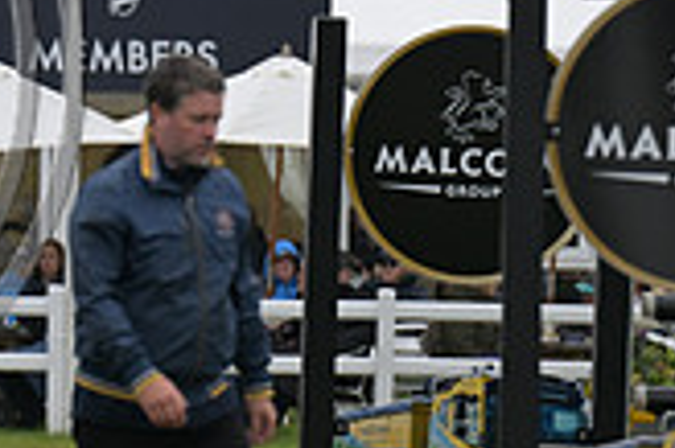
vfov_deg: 1.9
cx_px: -387
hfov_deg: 2.9
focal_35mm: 709
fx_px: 13280
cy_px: 6
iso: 500
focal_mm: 200
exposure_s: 1/1250
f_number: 4
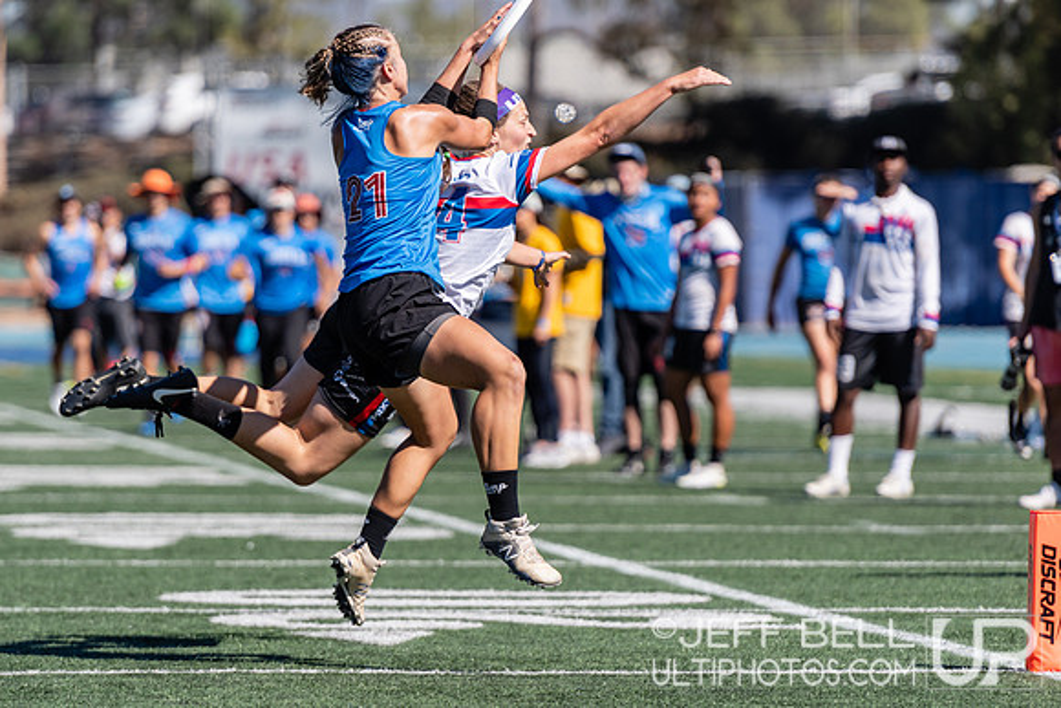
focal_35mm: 300
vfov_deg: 4.6
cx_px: 530
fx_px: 8843
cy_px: 354
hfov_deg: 6.9
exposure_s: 1/2500
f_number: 2.8
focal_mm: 200
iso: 100
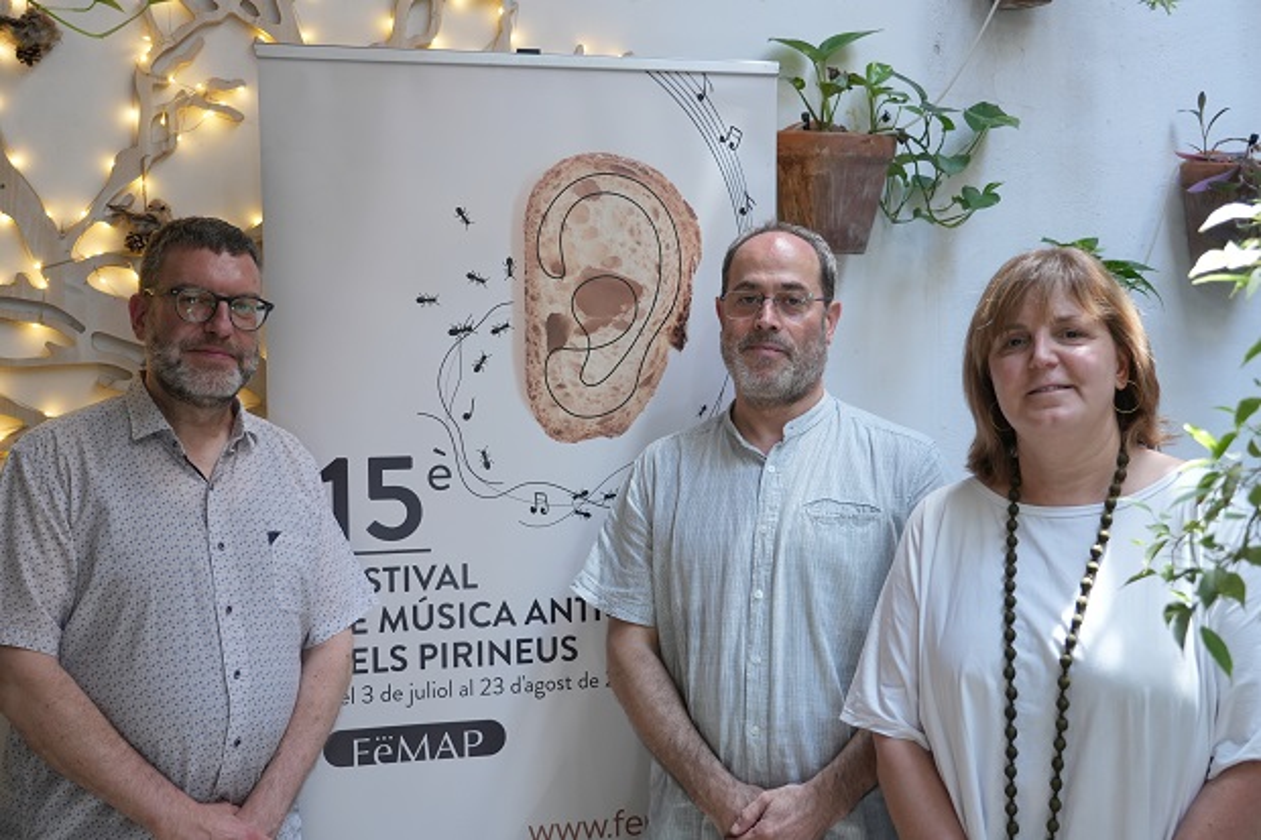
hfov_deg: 53.1
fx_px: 1261
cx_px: 630
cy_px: 420
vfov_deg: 36.9
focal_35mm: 36
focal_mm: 36
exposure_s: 1/200
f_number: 4
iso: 1000
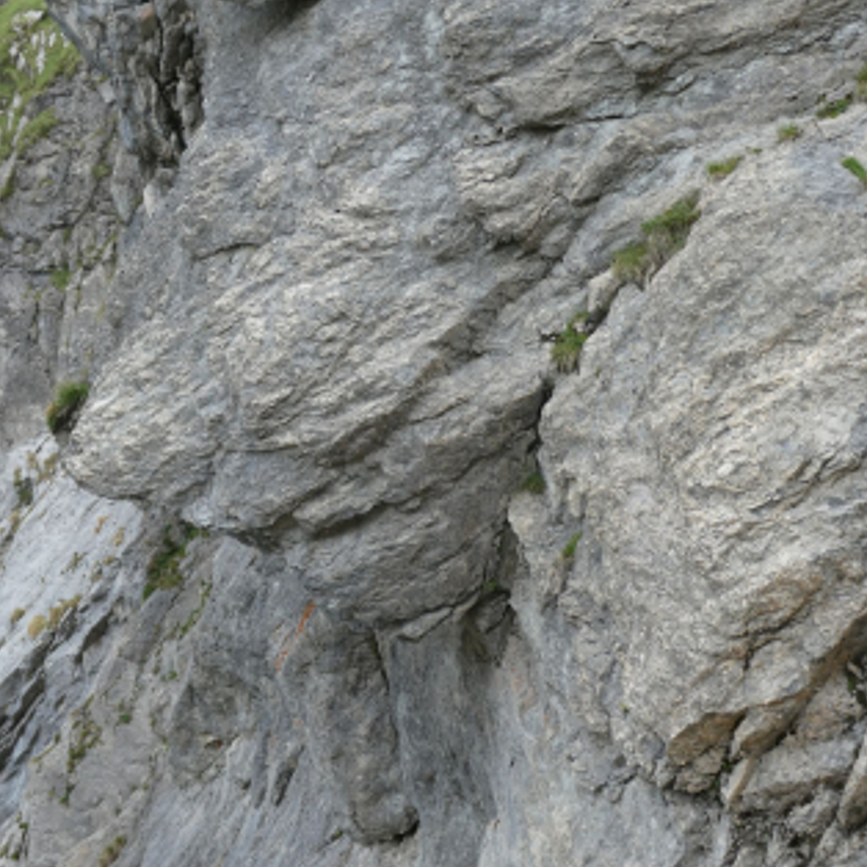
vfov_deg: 28.6
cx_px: 349
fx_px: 1700
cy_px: 431
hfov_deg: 28.5
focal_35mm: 60
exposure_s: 1/100
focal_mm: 9
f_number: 4.1
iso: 80
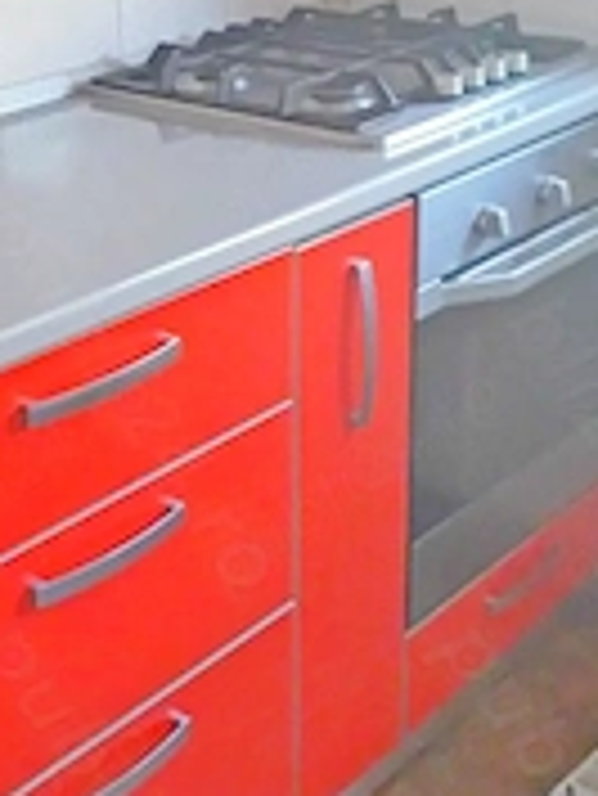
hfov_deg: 23.6
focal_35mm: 61
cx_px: 94
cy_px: 184
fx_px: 1403
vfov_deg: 31.0
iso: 200
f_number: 1.9
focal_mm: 3.6
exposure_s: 1/50
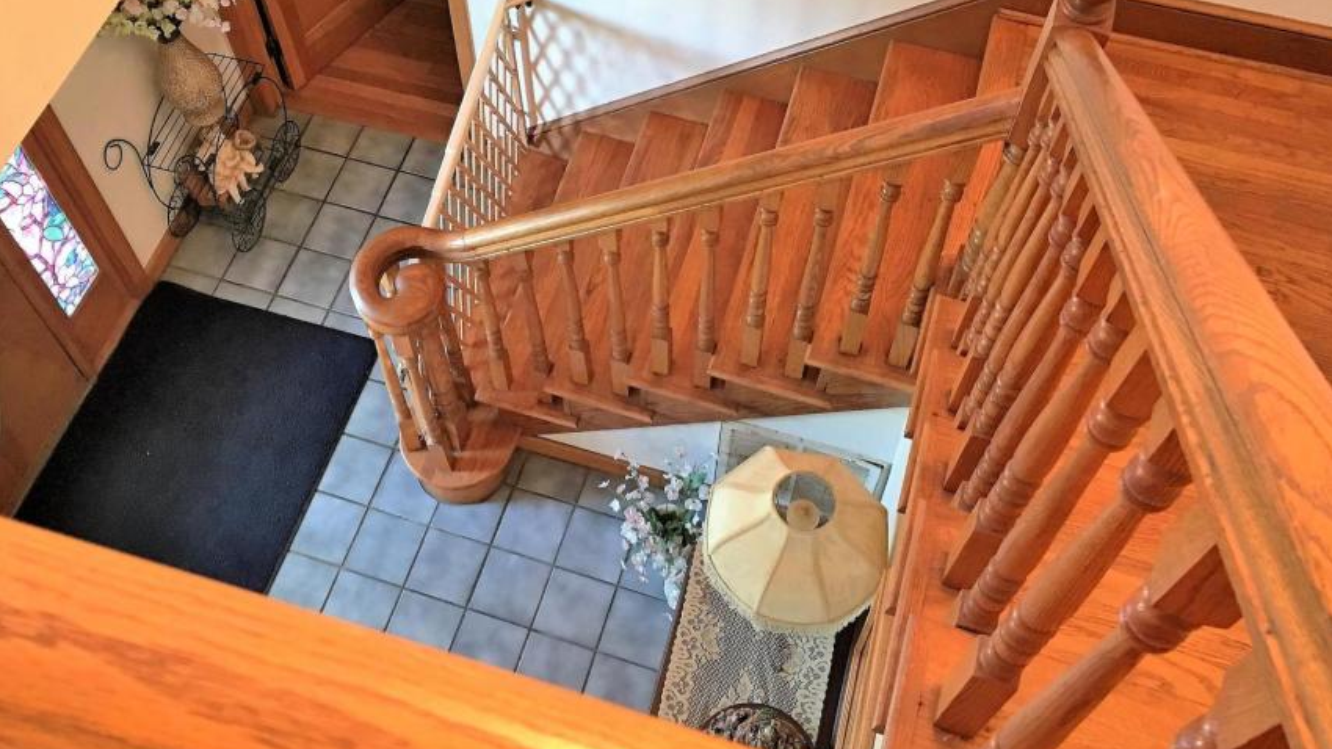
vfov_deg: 31.0
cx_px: 599
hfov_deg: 52.7
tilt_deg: -55.6
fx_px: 1342
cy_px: 264
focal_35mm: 38
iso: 80
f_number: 2.2
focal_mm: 4.15
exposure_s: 1/15
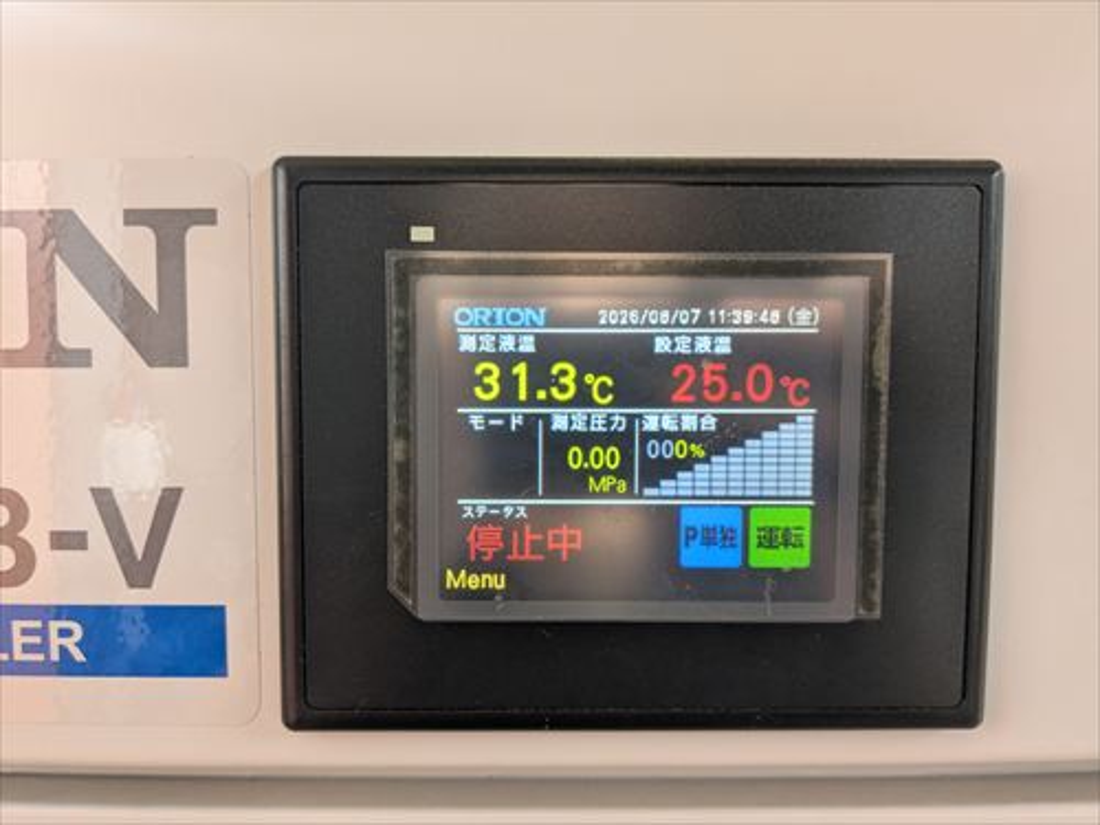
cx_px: 550
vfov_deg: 51.4
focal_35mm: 27
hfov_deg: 65.3
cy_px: 412
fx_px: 858
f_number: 1.73
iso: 232
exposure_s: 1/120
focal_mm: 4.38
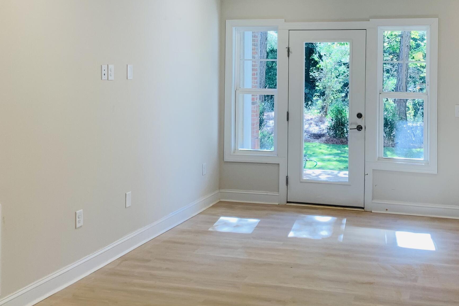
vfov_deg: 28.2
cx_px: 296
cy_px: 76
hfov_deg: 41.5
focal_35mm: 47
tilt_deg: -0.6
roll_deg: -0.6
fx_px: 599
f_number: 1.8
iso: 64
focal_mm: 4.25
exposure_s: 1/120
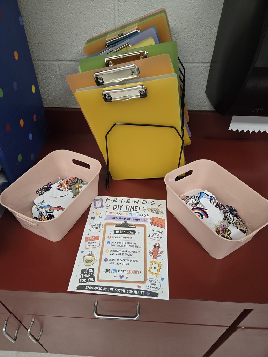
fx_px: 237
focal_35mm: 23
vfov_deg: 73.9
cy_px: 178
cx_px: 134
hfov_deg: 58.9
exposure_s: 1/120
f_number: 1.8
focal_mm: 5.4
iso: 250
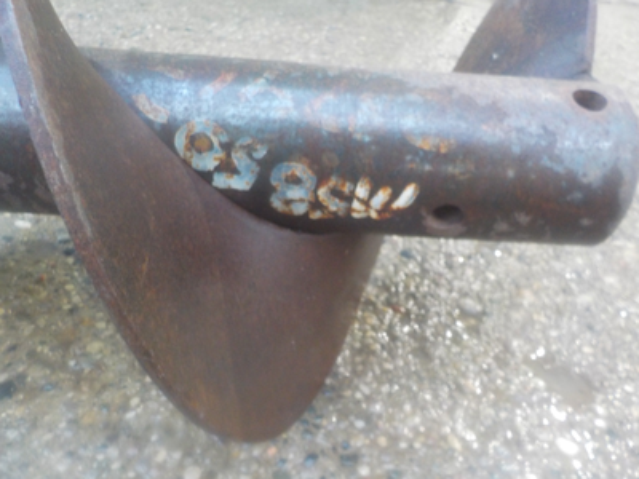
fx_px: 554
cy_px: 240
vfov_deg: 46.8
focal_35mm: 30
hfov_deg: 60.0
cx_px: 320
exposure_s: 1/10
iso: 400
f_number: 3.3
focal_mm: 4.1
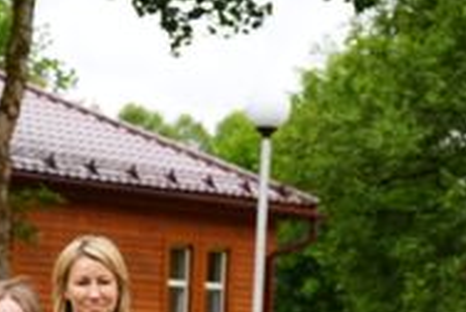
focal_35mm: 115
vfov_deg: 11.3
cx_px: 150
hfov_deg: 17.7
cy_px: 513
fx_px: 1491
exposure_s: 1/640
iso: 1250
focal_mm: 31
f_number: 6.3
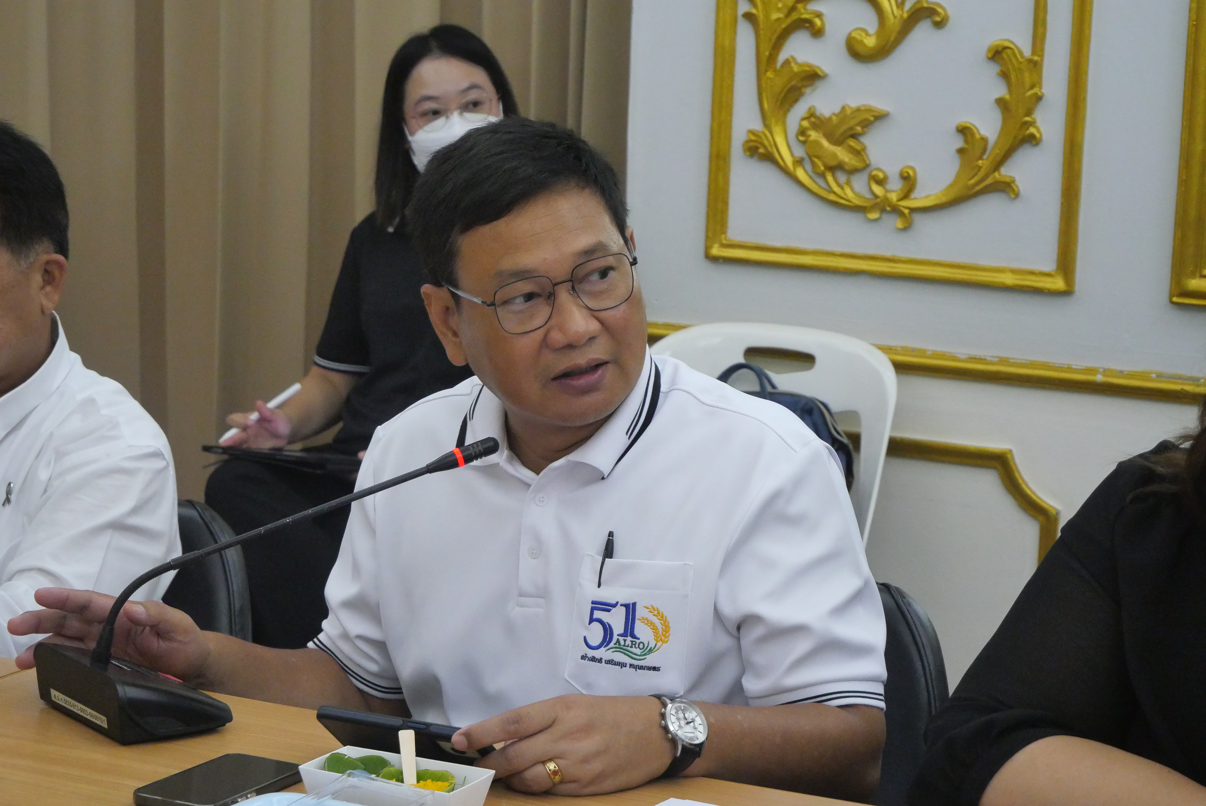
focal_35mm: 97
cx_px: 603
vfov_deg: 14.1
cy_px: 403
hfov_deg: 21.0
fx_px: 3251
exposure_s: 1/80
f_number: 5.6
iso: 3200
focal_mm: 47
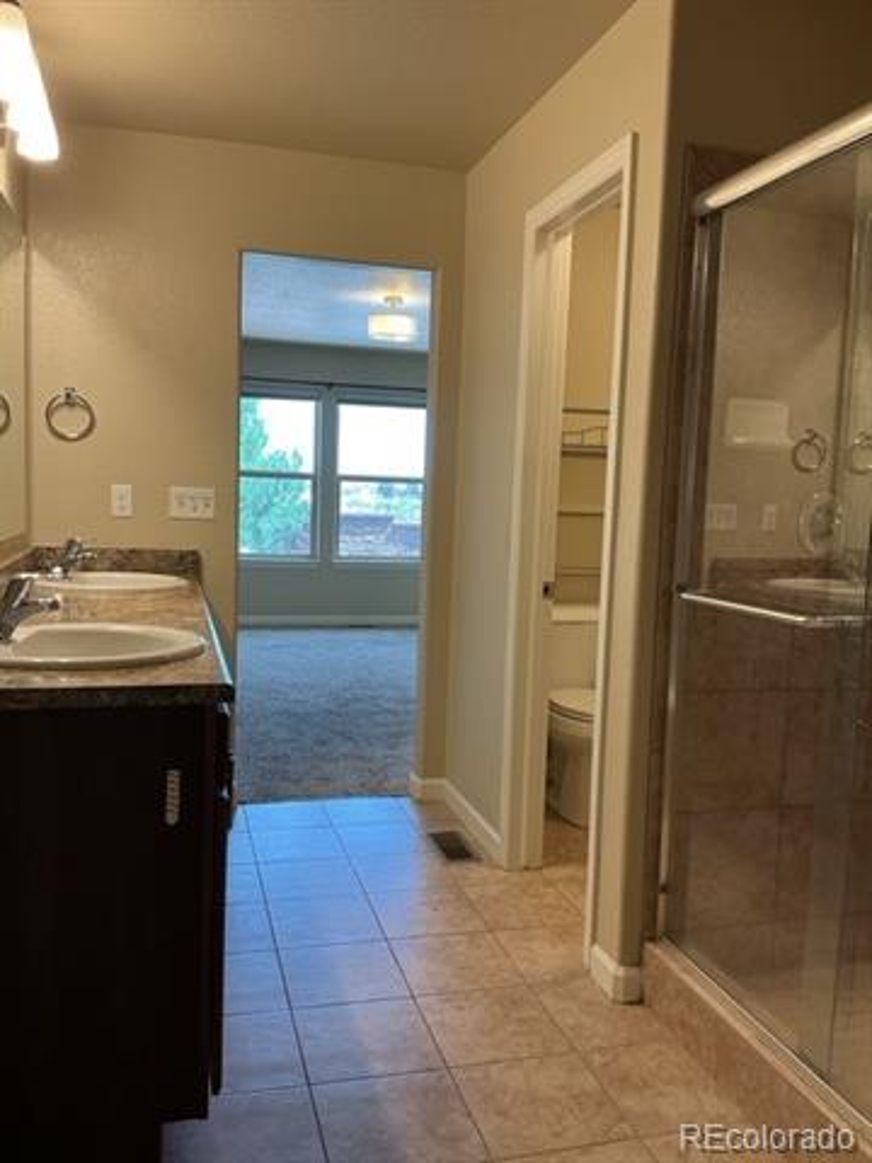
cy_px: 582
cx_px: 436
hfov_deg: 48.2
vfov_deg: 61.7
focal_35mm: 29
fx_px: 974
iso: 64
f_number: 1.8
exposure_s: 1/120
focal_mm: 3
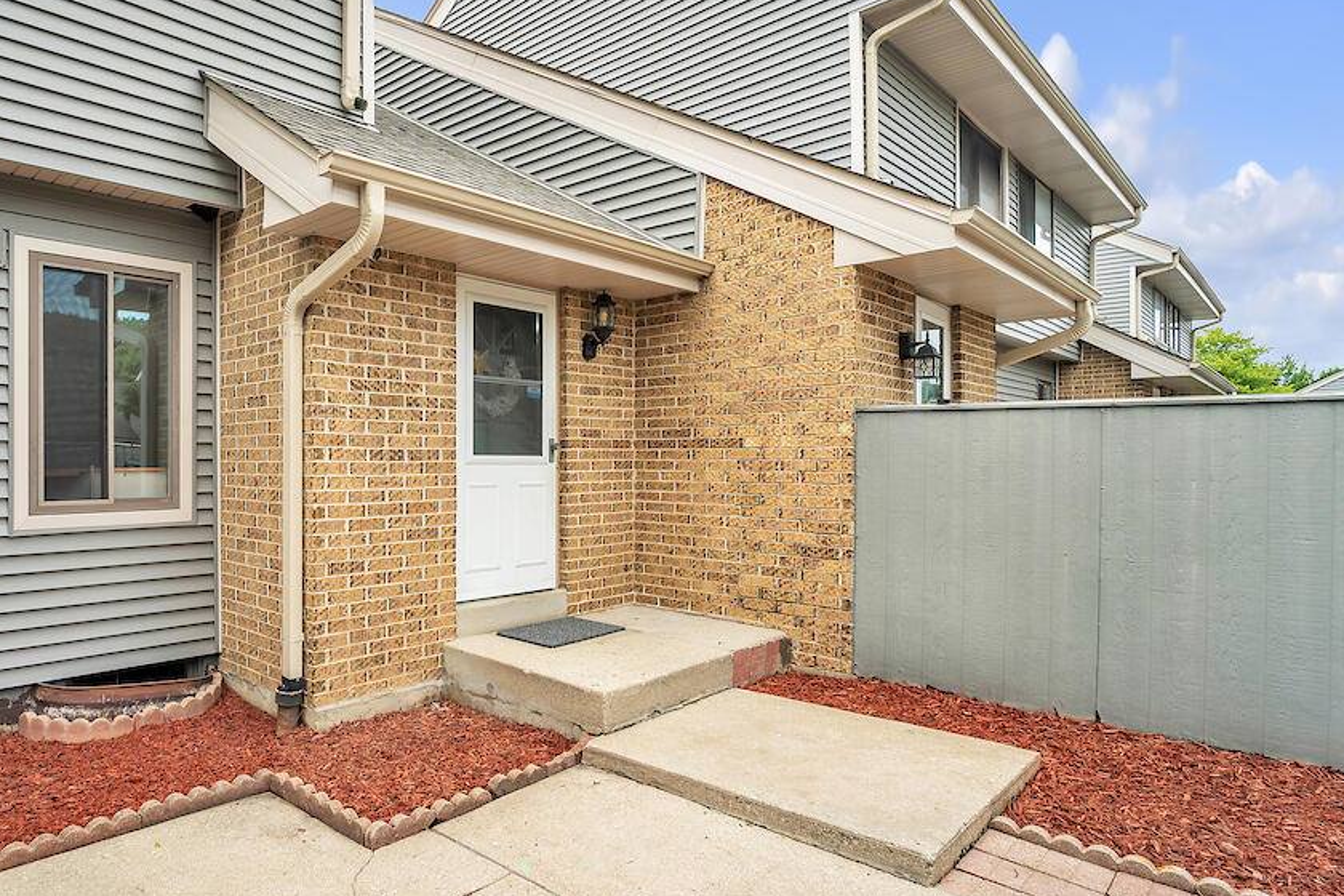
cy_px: 442
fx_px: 747
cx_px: 461
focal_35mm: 20
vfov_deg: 61.9
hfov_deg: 81.5
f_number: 9
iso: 125
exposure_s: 1/80
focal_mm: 14
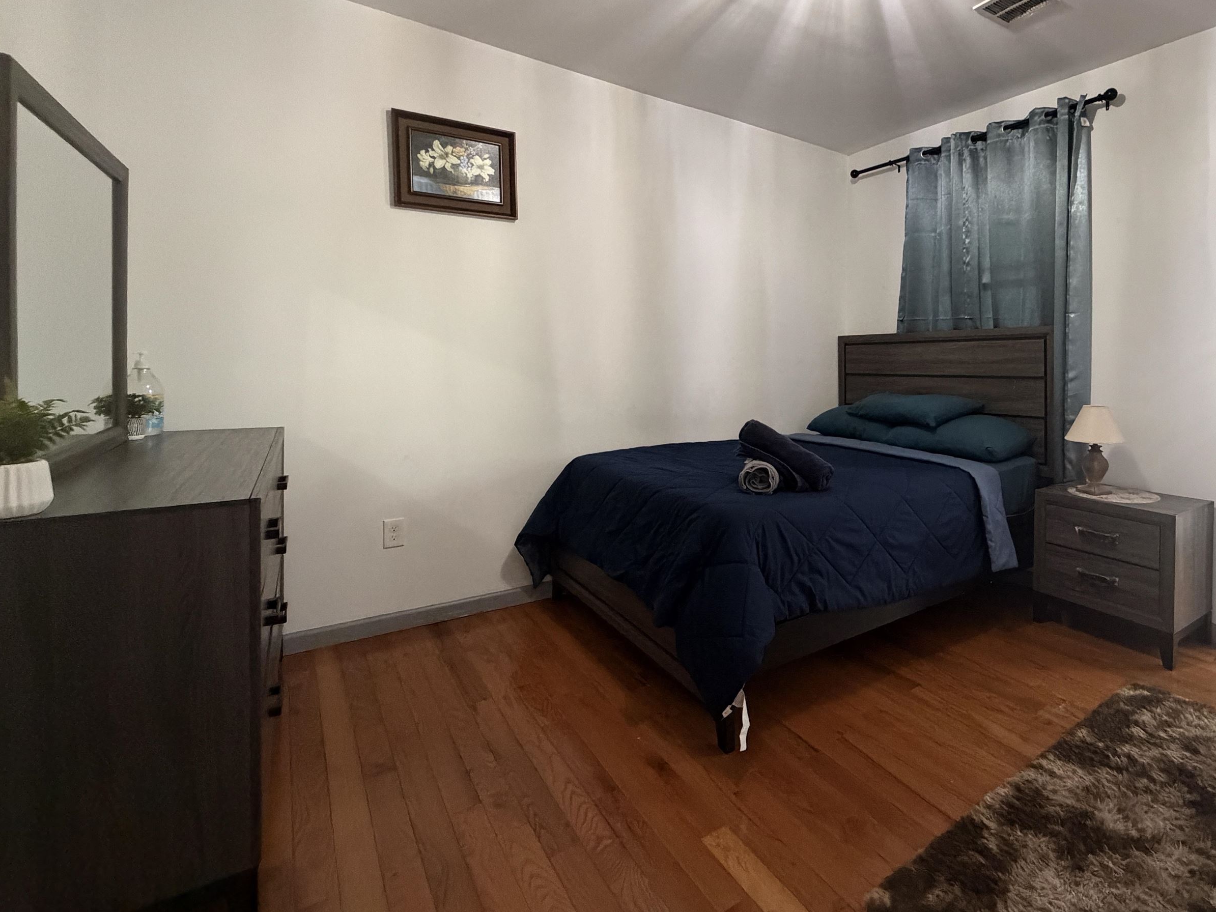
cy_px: 371
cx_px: 779
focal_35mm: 18
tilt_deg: -0.7
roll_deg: +0.1
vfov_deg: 71.0
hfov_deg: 85.6
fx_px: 632
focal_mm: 2.22
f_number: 2.2
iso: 640
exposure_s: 1/60
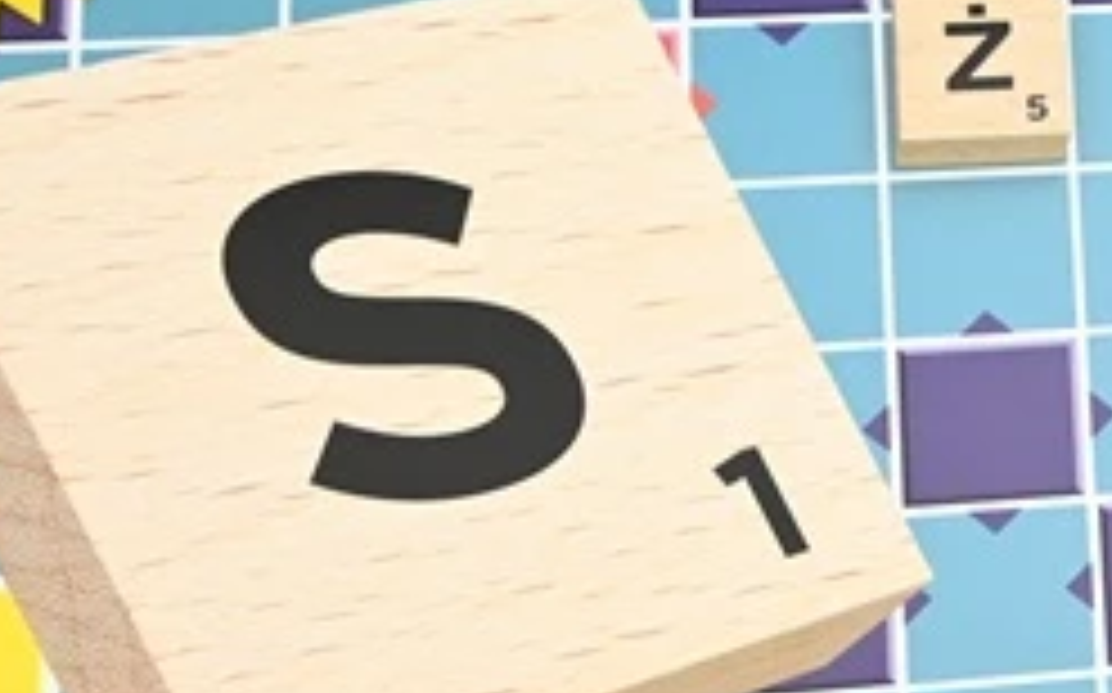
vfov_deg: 13.0
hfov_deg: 20.6
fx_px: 3035
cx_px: 869
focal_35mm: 100
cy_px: 382
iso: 450
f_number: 4
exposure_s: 1/125
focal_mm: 22.5
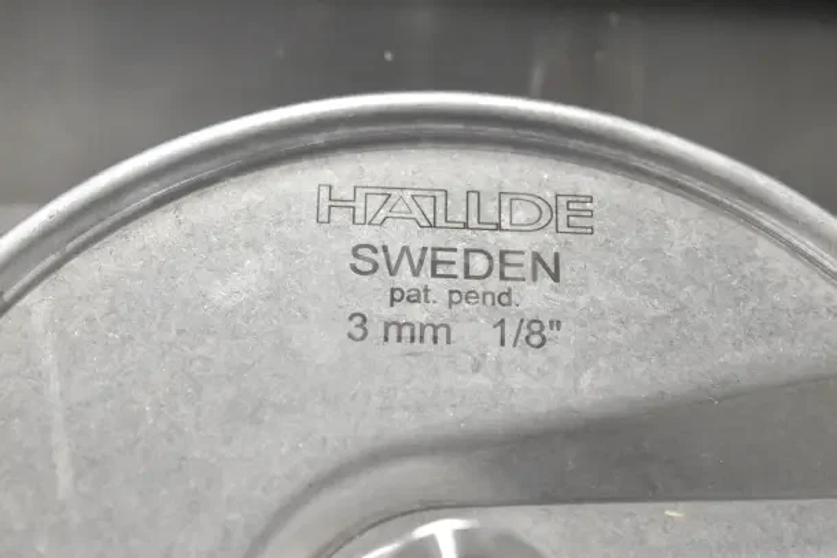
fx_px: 1918
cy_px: 279
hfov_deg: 24.6
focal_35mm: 82
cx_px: 418
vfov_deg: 16.6
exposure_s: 1/160
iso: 6400
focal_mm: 55
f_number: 6.3
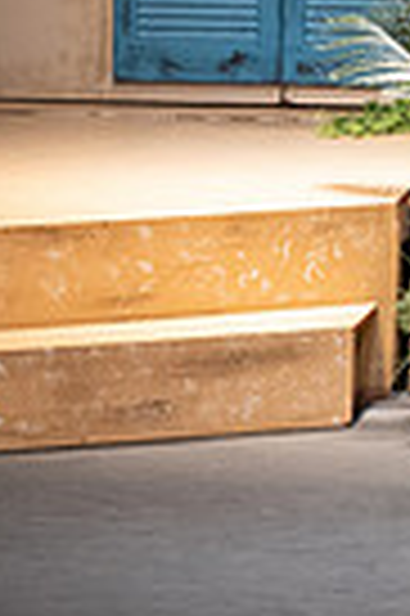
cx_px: 1171
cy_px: -175
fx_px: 19609
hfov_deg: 1.2
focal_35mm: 1145
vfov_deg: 1.8
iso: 6400
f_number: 6.3
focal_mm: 270
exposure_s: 1/160
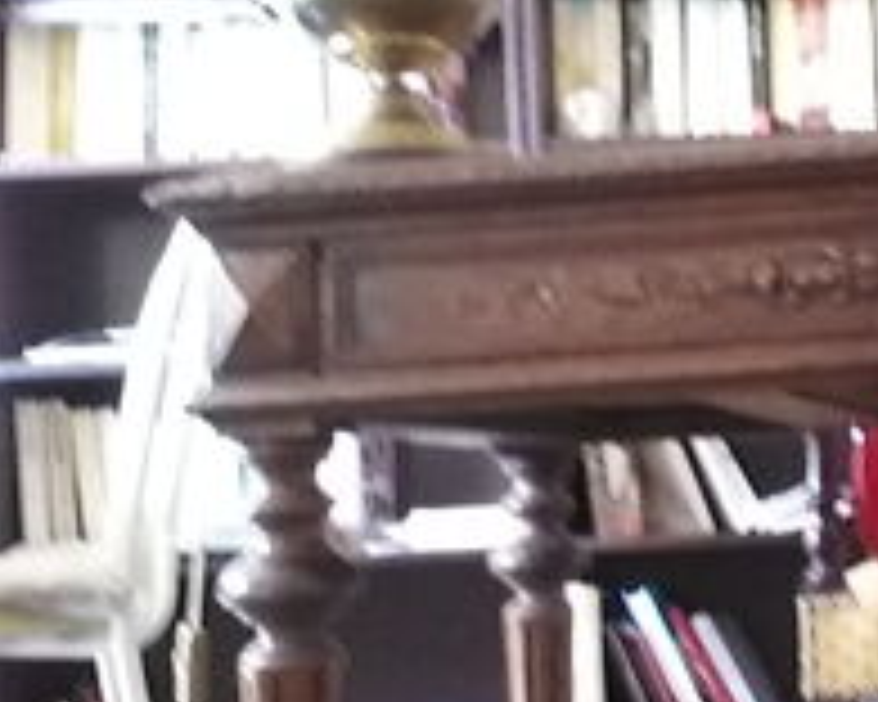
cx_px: 1076
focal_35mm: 65
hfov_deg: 25.8
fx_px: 1689
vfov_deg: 23.4
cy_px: 266
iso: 125
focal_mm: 1.85
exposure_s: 1/14
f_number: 2.2
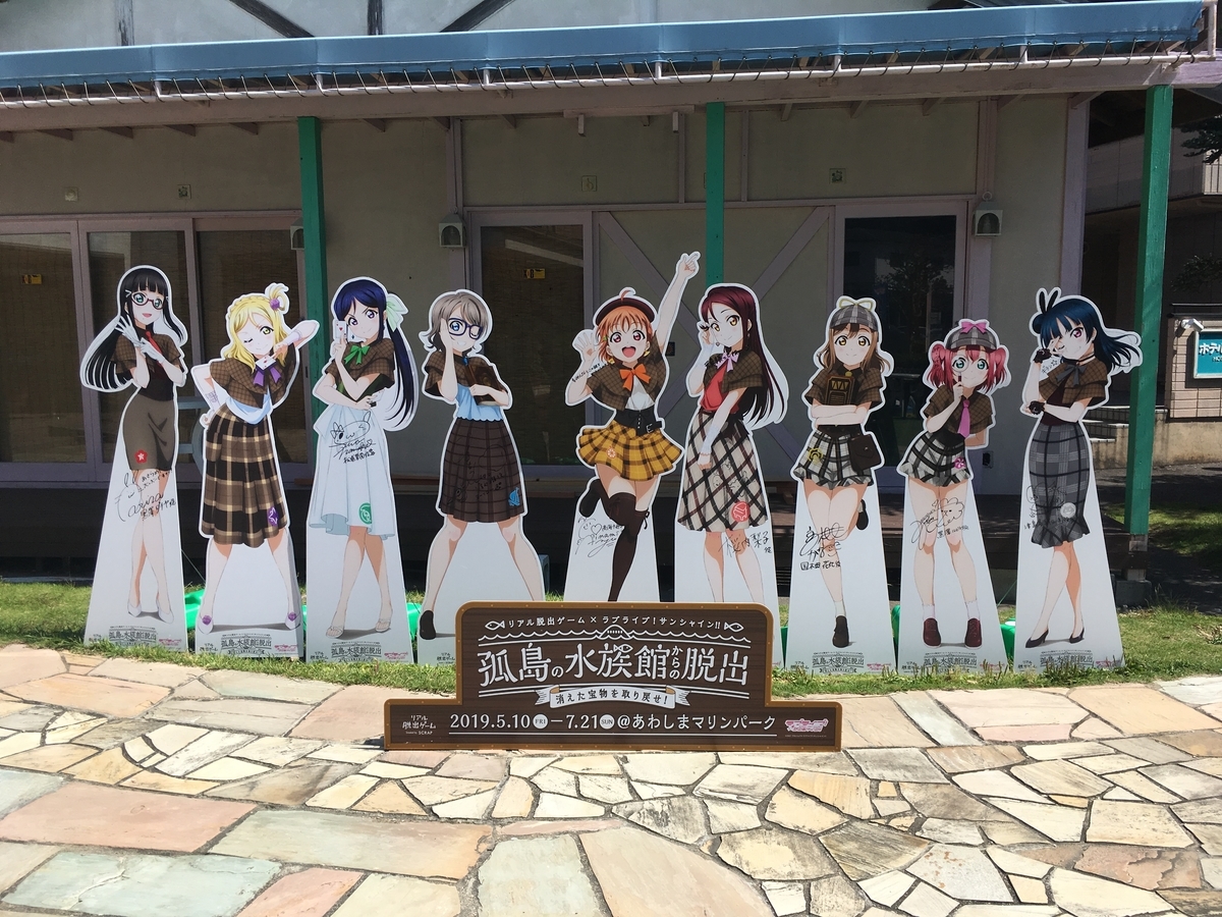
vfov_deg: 48.2
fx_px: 1024
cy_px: 458
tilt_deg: -6.4
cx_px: 611
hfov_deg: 61.7
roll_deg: -0.9
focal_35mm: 29
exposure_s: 1/1923
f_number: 2.2
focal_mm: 4.15
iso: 25
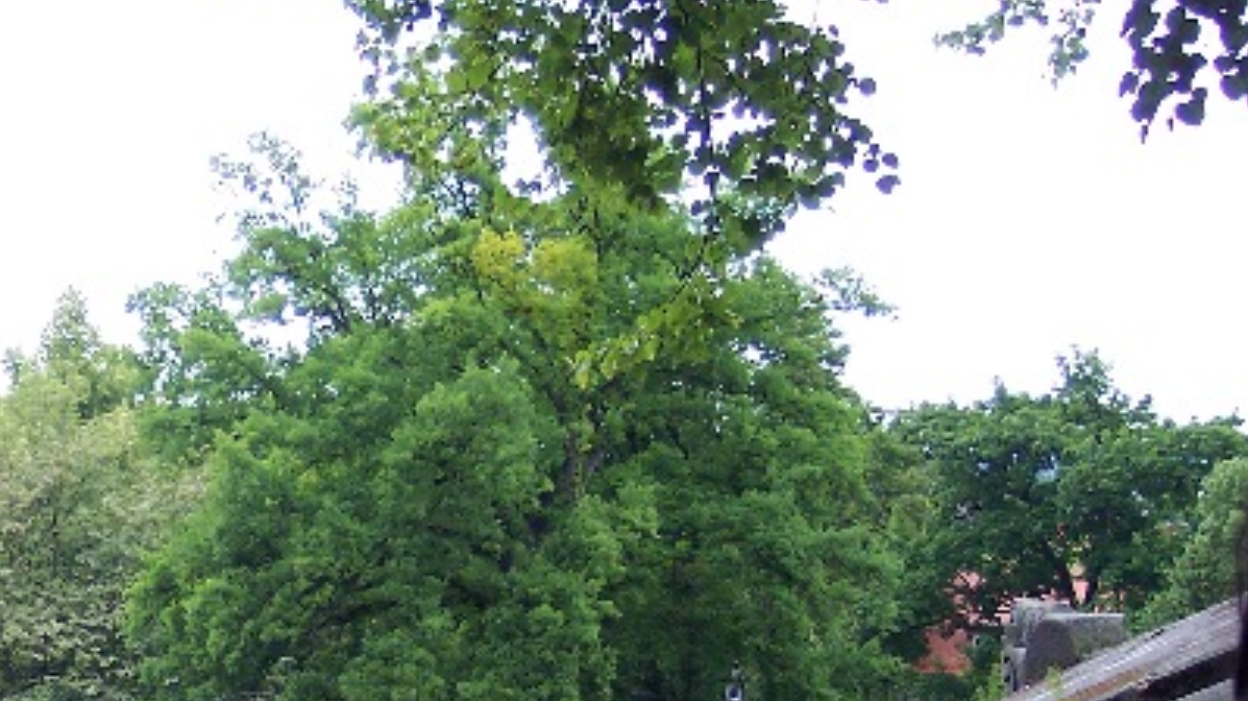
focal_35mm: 83
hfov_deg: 24.8
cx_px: 100
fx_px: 2745
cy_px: 760
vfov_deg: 14.2
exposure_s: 1/250
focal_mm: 8
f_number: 2.8
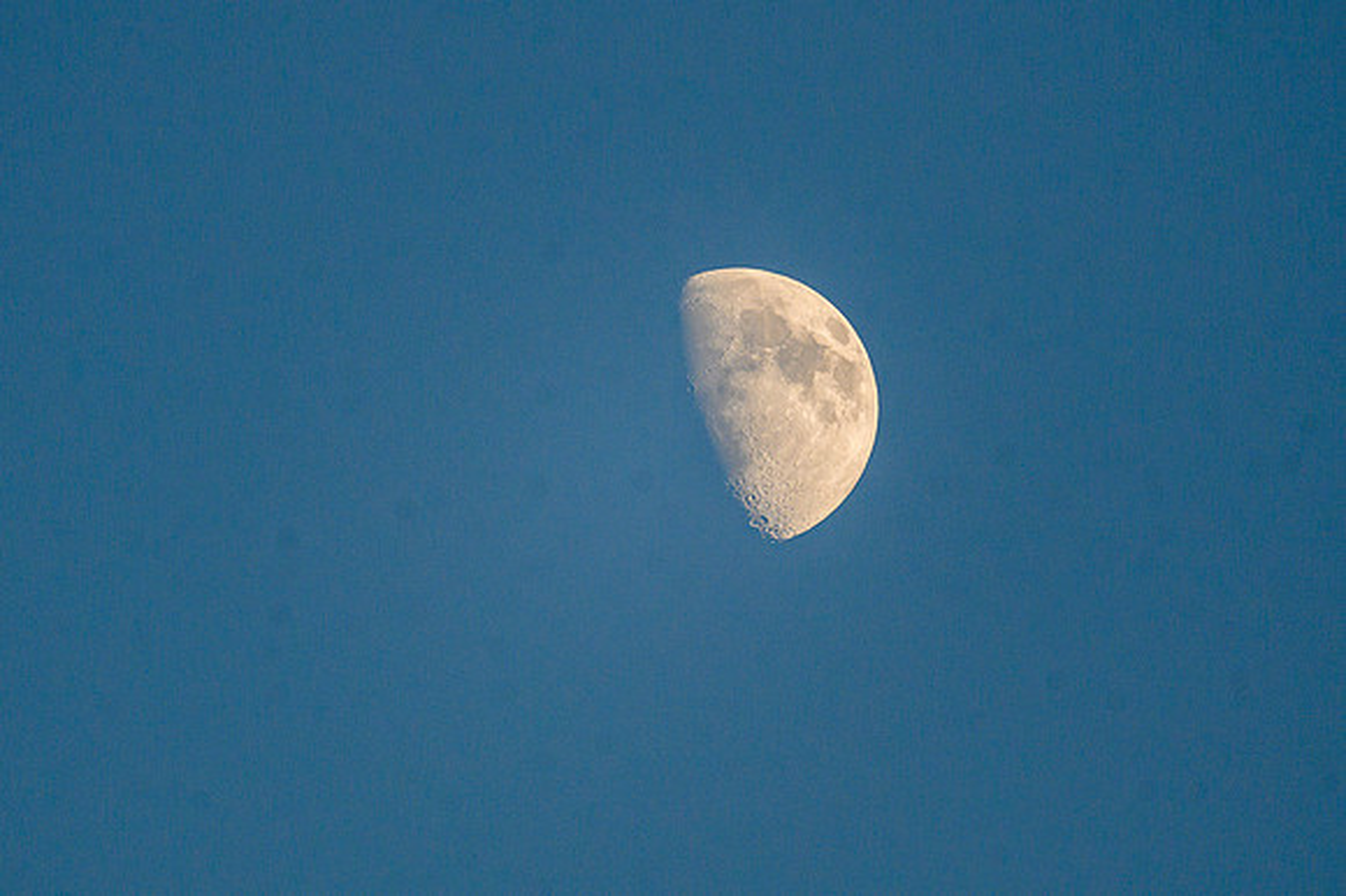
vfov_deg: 1.6
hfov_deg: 2.5
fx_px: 31388
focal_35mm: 840
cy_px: 448
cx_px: 673
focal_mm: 560
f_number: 6.3
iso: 2000
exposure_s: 1/2000
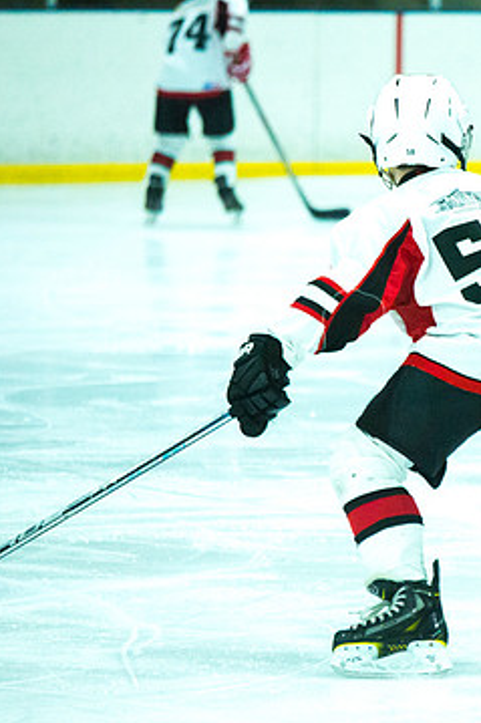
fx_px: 7141
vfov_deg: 5.8
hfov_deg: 3.9
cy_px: 355
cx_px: 479
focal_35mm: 356
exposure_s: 1/1000
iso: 6400
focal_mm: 220
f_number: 5.6
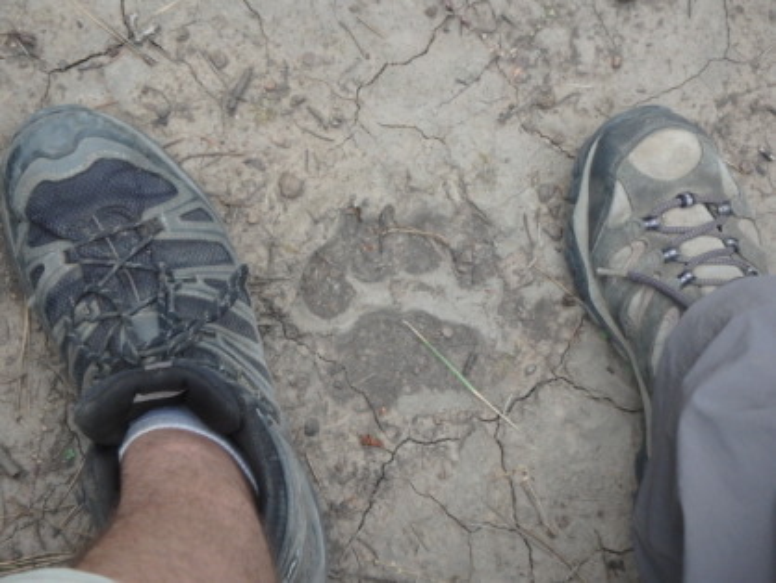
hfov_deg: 25.6
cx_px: 388
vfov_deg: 19.4
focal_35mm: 76
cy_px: 292
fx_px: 1705
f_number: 5.1
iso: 400
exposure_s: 1/60
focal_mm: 13.6
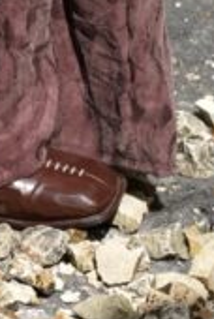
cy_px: -407
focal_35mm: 449
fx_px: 3987
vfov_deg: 4.5
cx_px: -186
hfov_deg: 3.1
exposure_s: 1/800
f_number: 11
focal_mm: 85
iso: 800
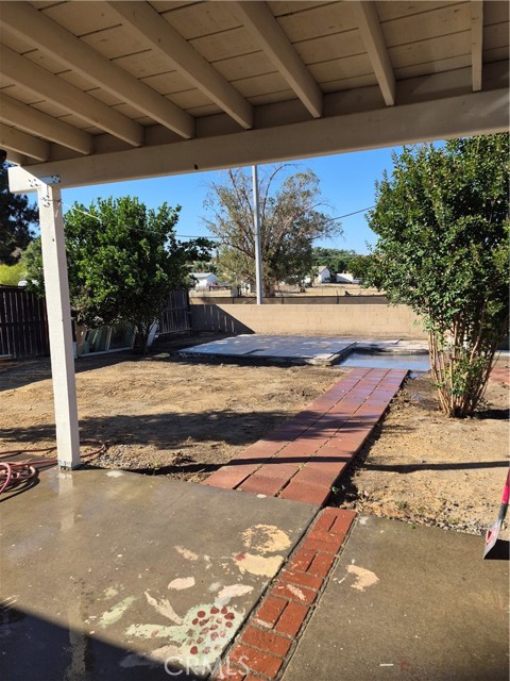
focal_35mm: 23
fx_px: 452
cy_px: 340
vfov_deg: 73.9
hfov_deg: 58.9
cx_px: 255
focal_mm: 5.4
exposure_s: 1/2776
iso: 80
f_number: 1.8
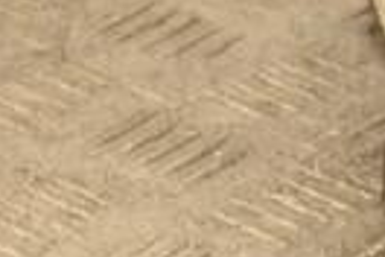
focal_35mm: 479
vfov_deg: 2.9
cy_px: -32
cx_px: 516
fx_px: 5122
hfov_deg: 4.3
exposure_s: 1/200
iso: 800
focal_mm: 70
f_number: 5.3
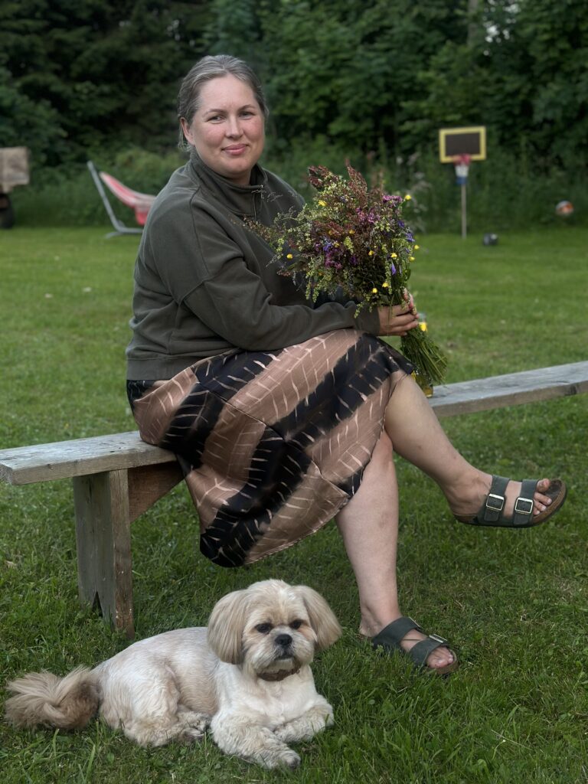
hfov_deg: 30.3
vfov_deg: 39.7
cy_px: 392
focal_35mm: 48
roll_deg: +0.5
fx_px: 1087
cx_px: 294
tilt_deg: -11.6
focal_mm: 6.86
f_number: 1.78
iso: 125
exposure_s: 1/121
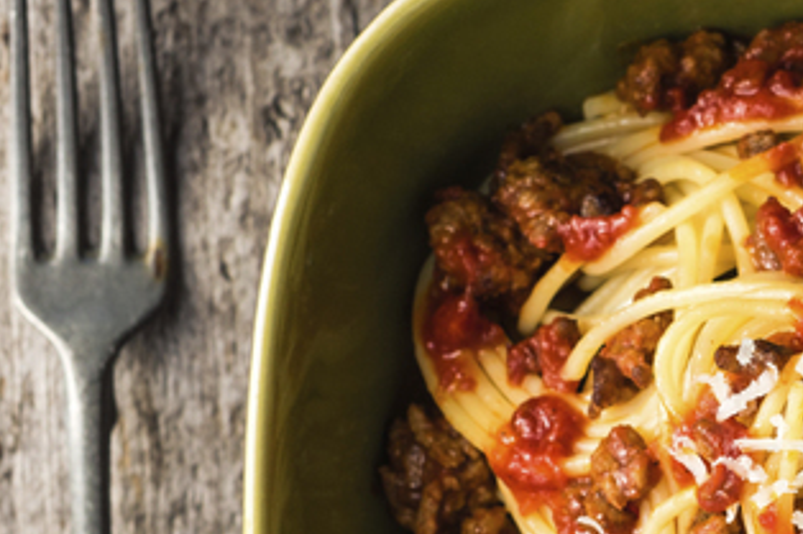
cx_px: 1043
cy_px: 483
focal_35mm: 159
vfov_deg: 8.6
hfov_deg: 12.5
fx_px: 3545
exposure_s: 1/125
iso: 100
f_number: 8
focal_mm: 50
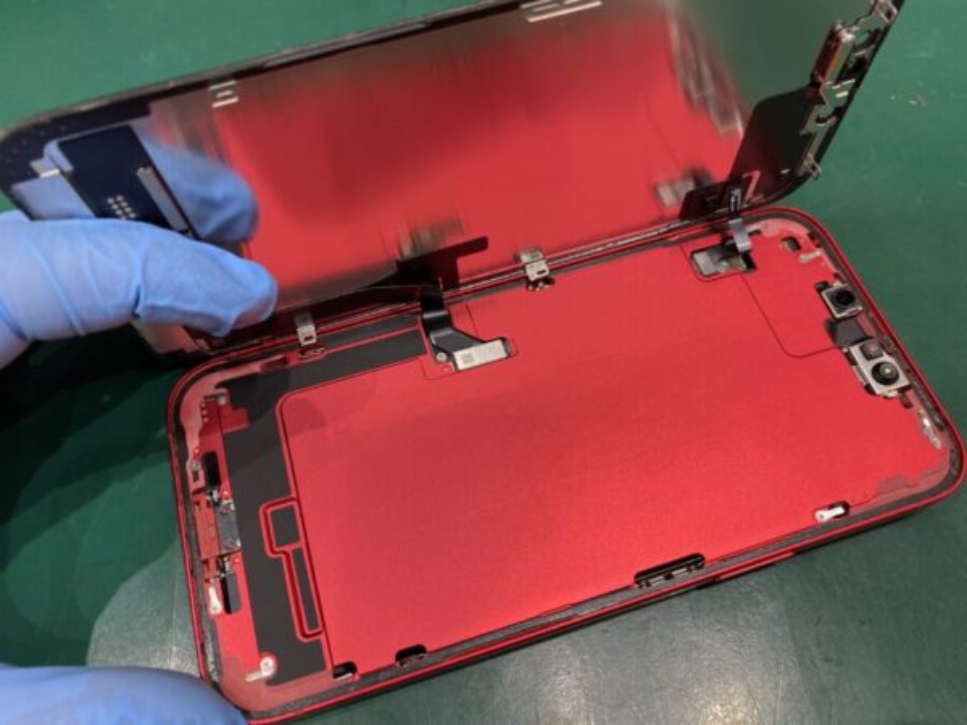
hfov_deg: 67.3
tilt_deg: -64.0
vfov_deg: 53.1
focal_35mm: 26
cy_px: 362
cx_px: 484
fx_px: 726
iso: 100
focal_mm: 4.25
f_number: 1.8
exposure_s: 1/100
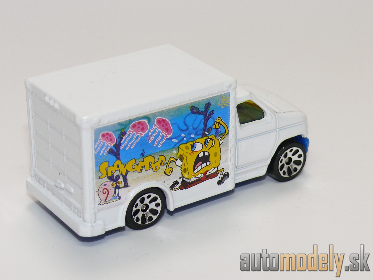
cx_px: 186
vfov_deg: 13.7
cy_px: 140
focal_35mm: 108
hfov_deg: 18.2
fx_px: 1164
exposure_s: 1/30
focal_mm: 13.8
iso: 100
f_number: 4
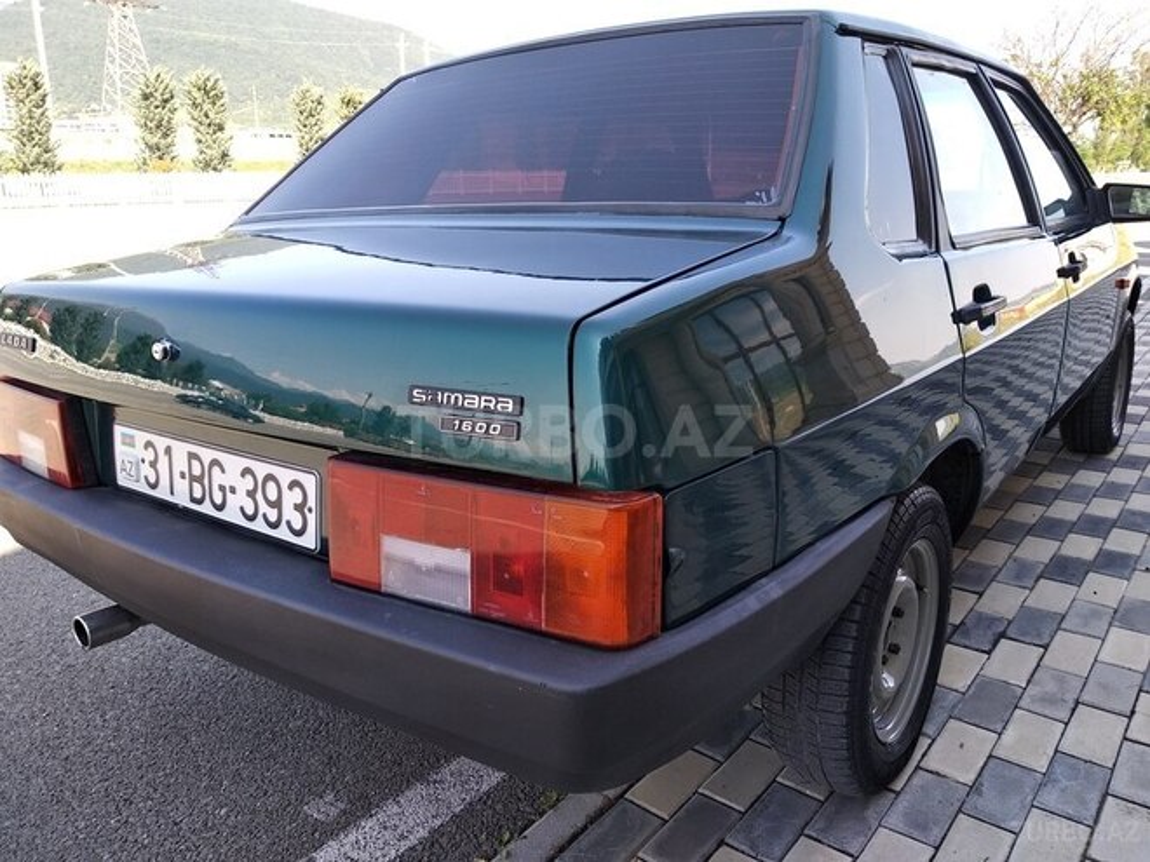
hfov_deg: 67.3
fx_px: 864
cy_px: 431
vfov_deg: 53.1
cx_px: 575
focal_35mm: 26
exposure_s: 1/160
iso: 100
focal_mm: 3.81
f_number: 2.2
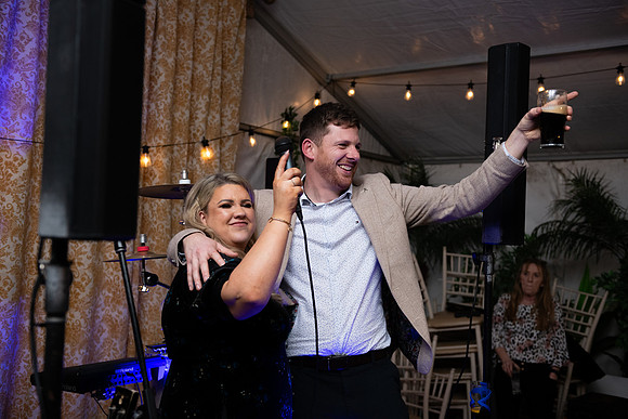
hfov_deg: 46.4
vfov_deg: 31.9
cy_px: 210
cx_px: 314
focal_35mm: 42
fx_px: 733
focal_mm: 42
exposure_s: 1/160
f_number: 3.5
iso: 800
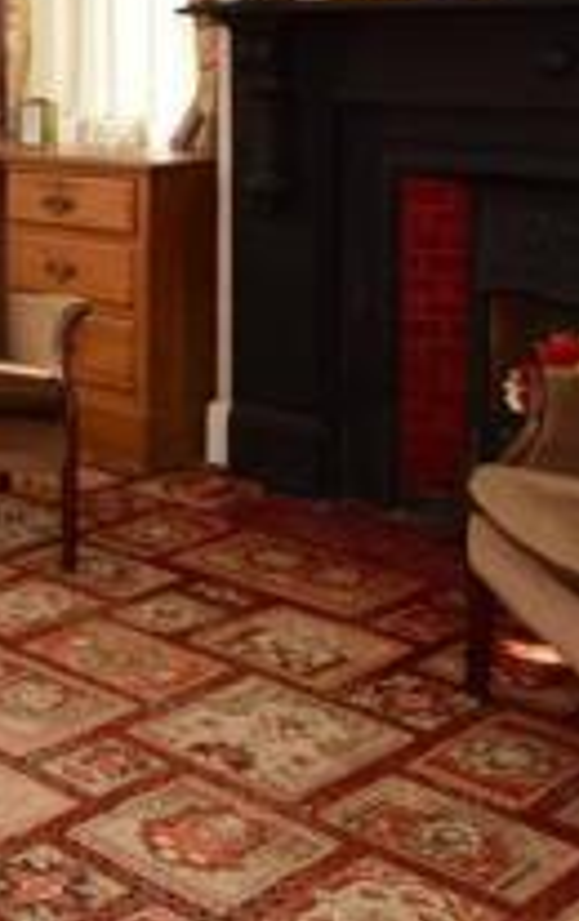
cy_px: 47
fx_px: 1459
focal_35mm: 58
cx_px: -436
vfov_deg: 32.8
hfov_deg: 18.2
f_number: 10
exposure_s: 1/200
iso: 640
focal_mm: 12
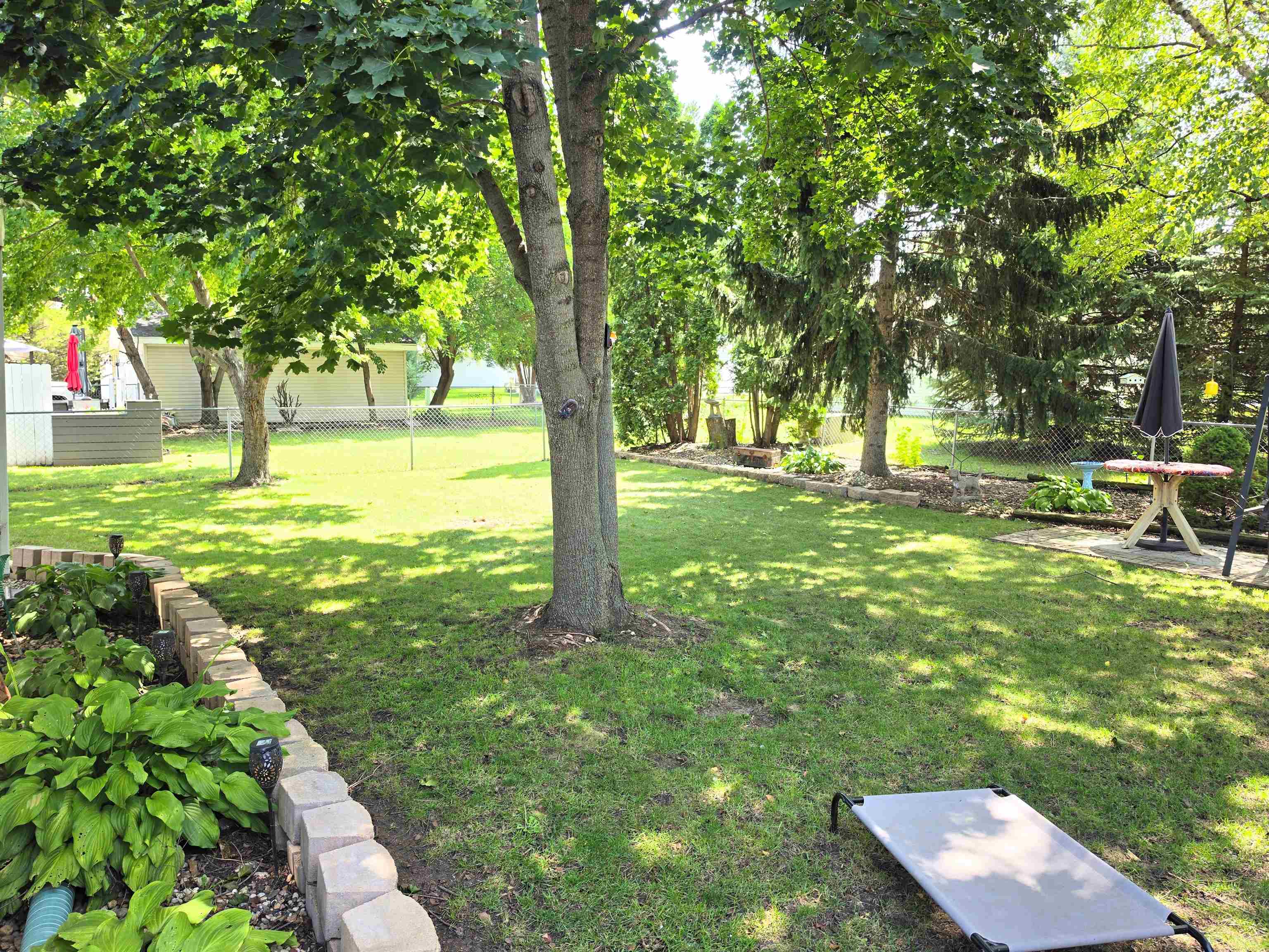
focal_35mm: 23
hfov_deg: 73.9
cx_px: 634
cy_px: 476
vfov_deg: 58.9
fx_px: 843
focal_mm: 6.5
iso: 25
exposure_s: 1/359
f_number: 1.4
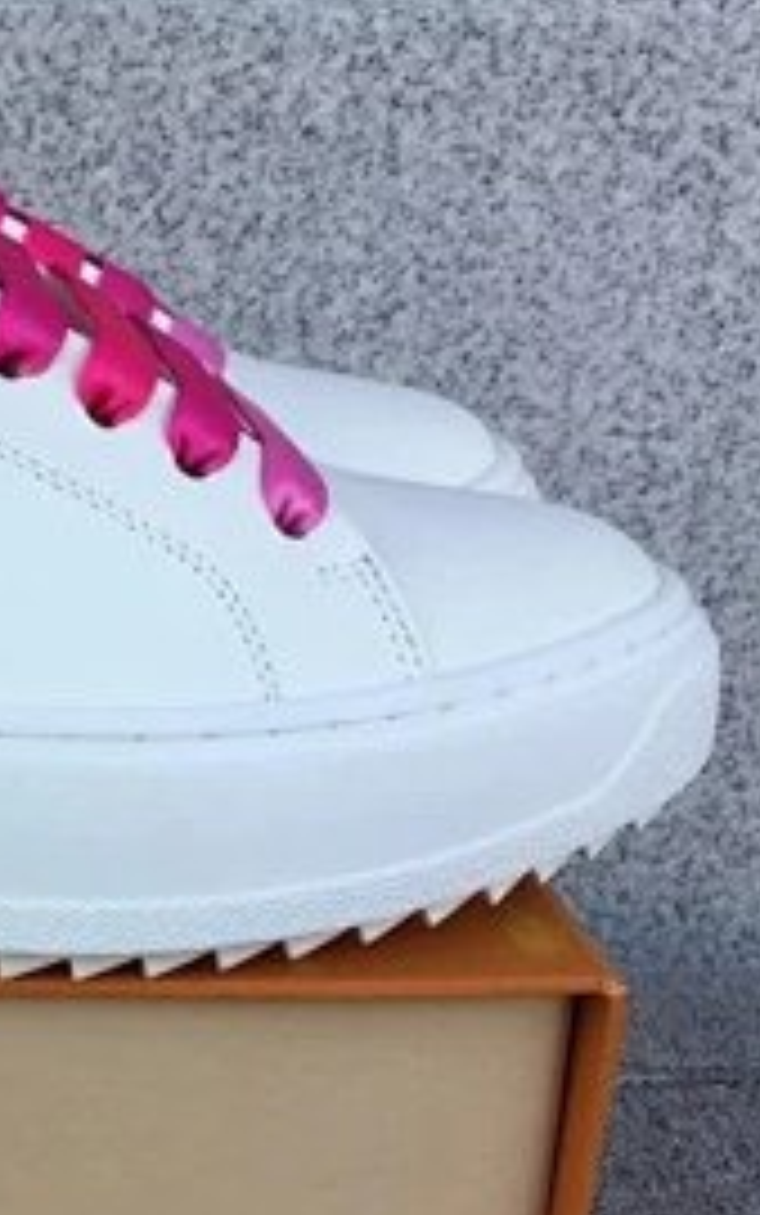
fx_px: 2582
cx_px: -238
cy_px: 824
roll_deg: -0.7
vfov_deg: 26.3
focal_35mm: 78
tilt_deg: -19.6
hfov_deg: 15.9
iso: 25
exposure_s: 1/223
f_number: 2.4
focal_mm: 3.3
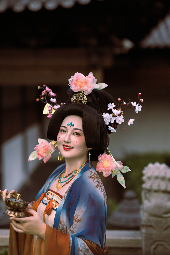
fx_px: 602
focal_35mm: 85
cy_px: 128
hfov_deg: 16.1
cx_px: 85
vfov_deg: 23.9
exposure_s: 1/1250
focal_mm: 85
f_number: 2
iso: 100
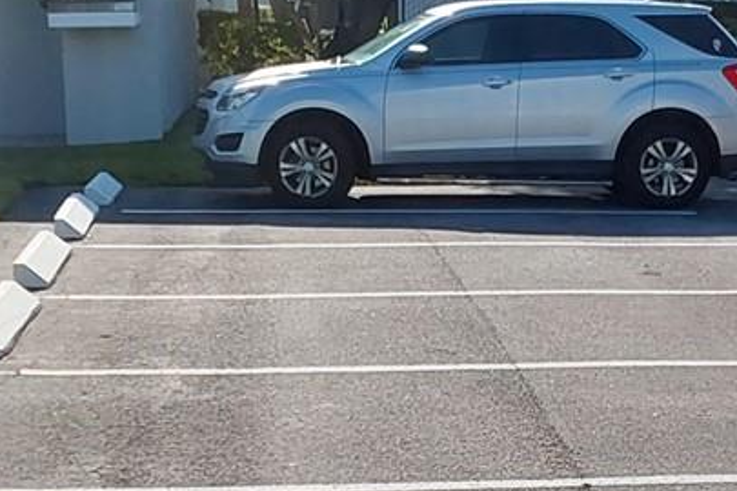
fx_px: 2354
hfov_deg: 17.7
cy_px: 438
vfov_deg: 11.8
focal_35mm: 115
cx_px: 537
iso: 50
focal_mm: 2.91
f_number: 1.9
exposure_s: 1/1995
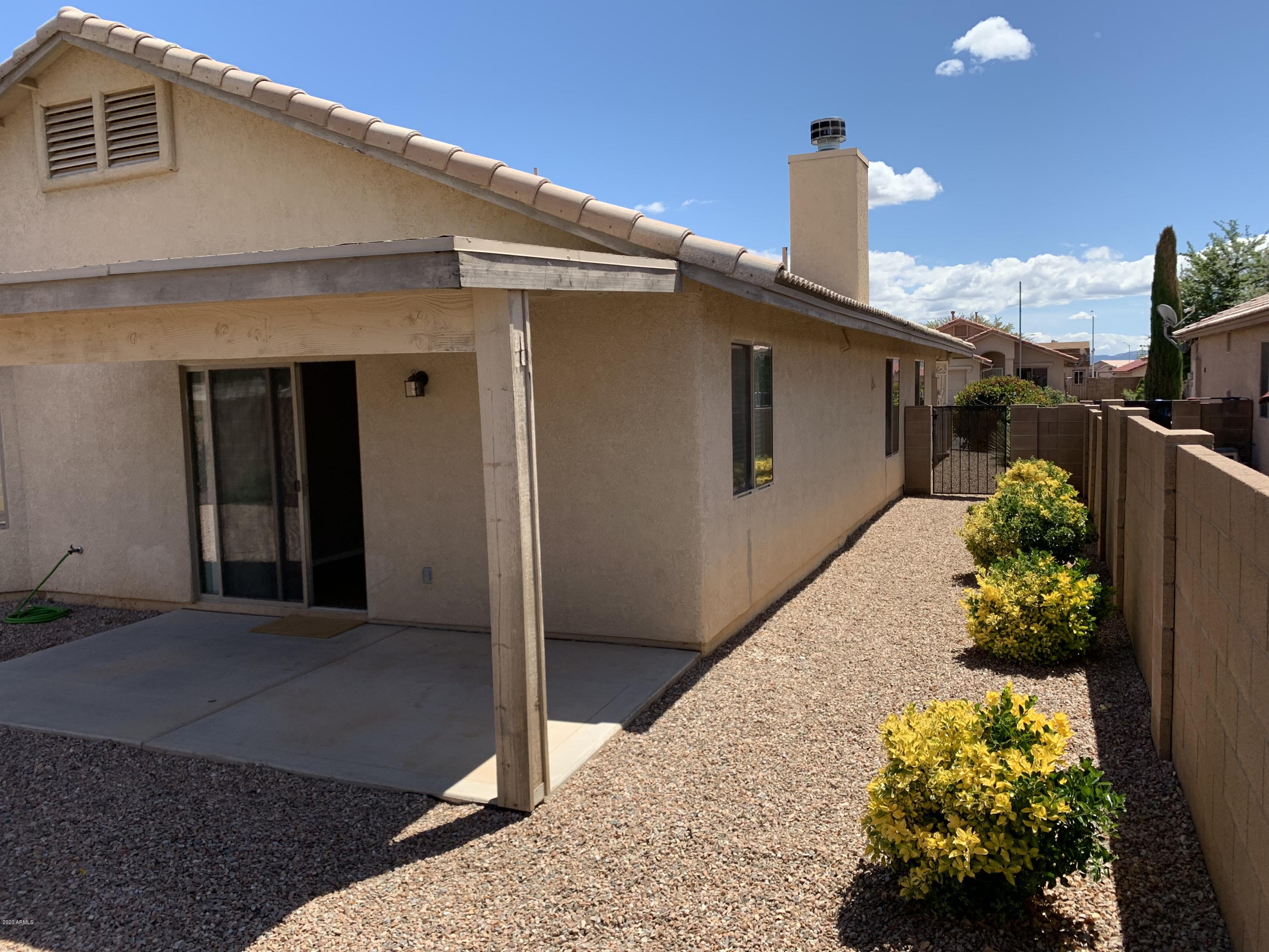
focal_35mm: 26
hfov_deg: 67.3
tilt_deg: -4.2
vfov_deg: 53.1
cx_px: 634
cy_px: 476
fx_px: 953
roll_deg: +1.5
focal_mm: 4.25
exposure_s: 1/1610
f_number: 1.8
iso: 25
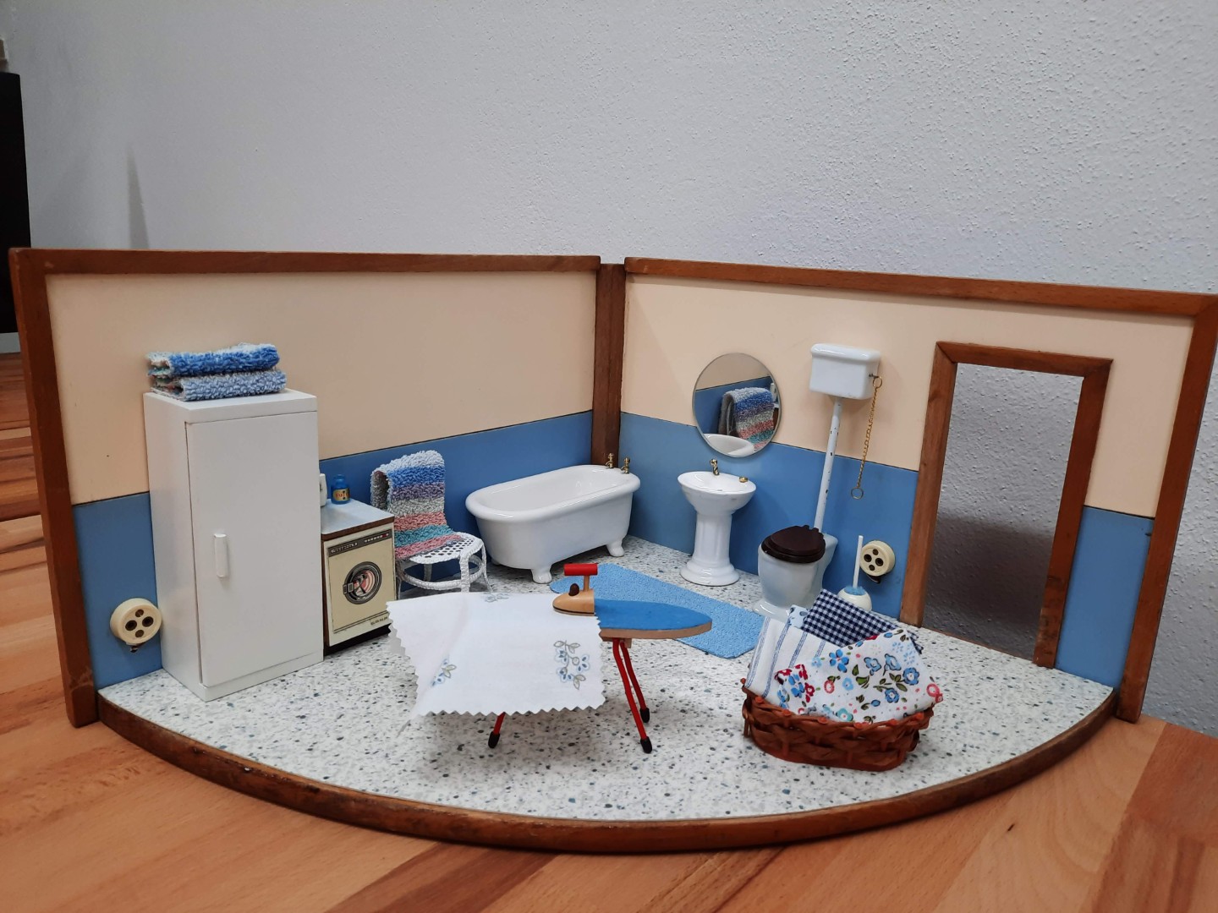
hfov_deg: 69.4
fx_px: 880
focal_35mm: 25
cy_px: 456
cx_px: 609
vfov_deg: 54.9
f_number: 2
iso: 80
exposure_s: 1/50
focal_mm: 4.6
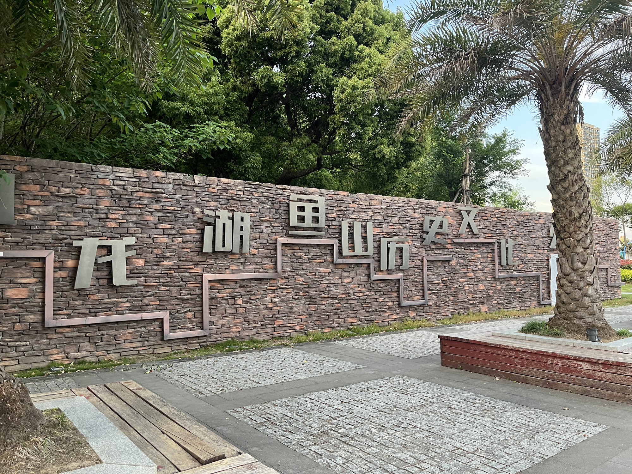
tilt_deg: +2.1
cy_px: 237
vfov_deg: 53.1
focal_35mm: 26
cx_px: 316
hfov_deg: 67.3
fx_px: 475
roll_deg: +1.4
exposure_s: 1/67
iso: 125
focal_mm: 5.1
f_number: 1.6
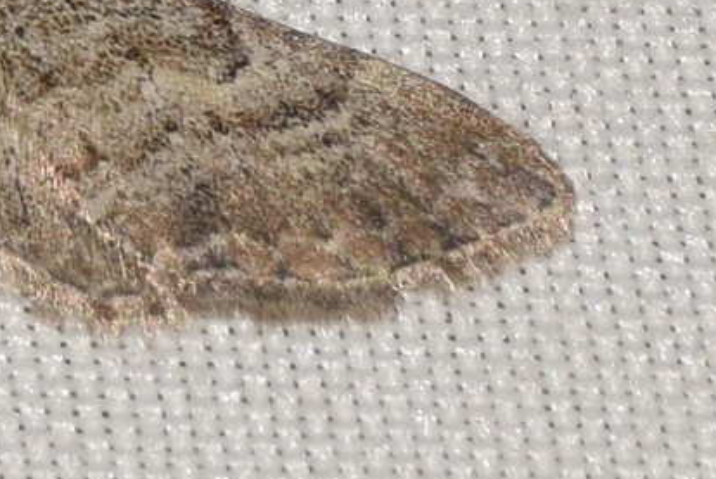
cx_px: -94
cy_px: 62
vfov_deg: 2.8
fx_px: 9656
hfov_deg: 4.2
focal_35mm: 485
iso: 100
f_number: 13
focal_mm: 140
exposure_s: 1/160
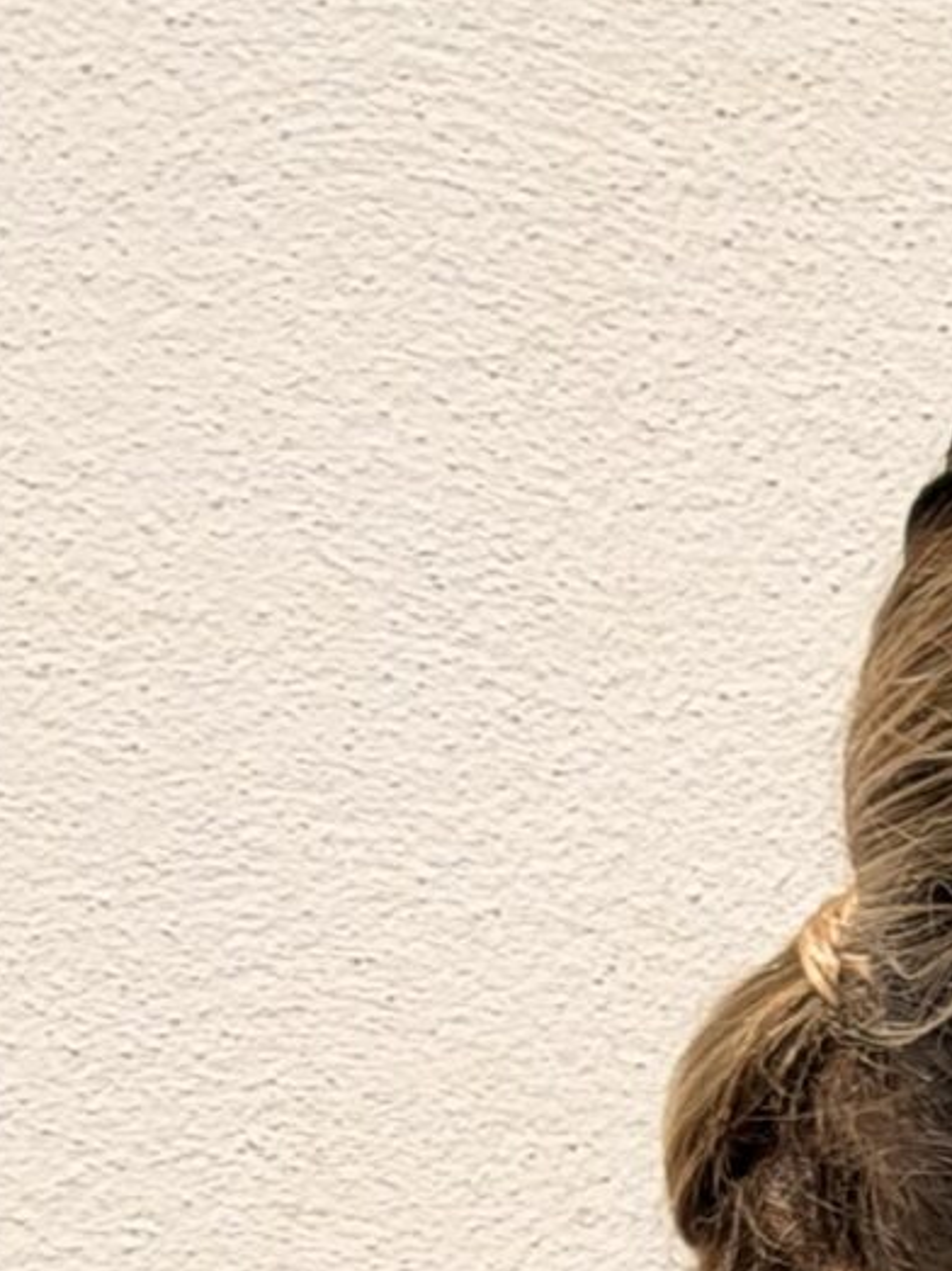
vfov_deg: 8.0
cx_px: 1637
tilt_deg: -6.7
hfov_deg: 6.2
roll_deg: -0.5
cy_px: 2576
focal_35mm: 235
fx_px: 8621
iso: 64
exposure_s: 1/8772
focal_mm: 6.76
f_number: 1.78
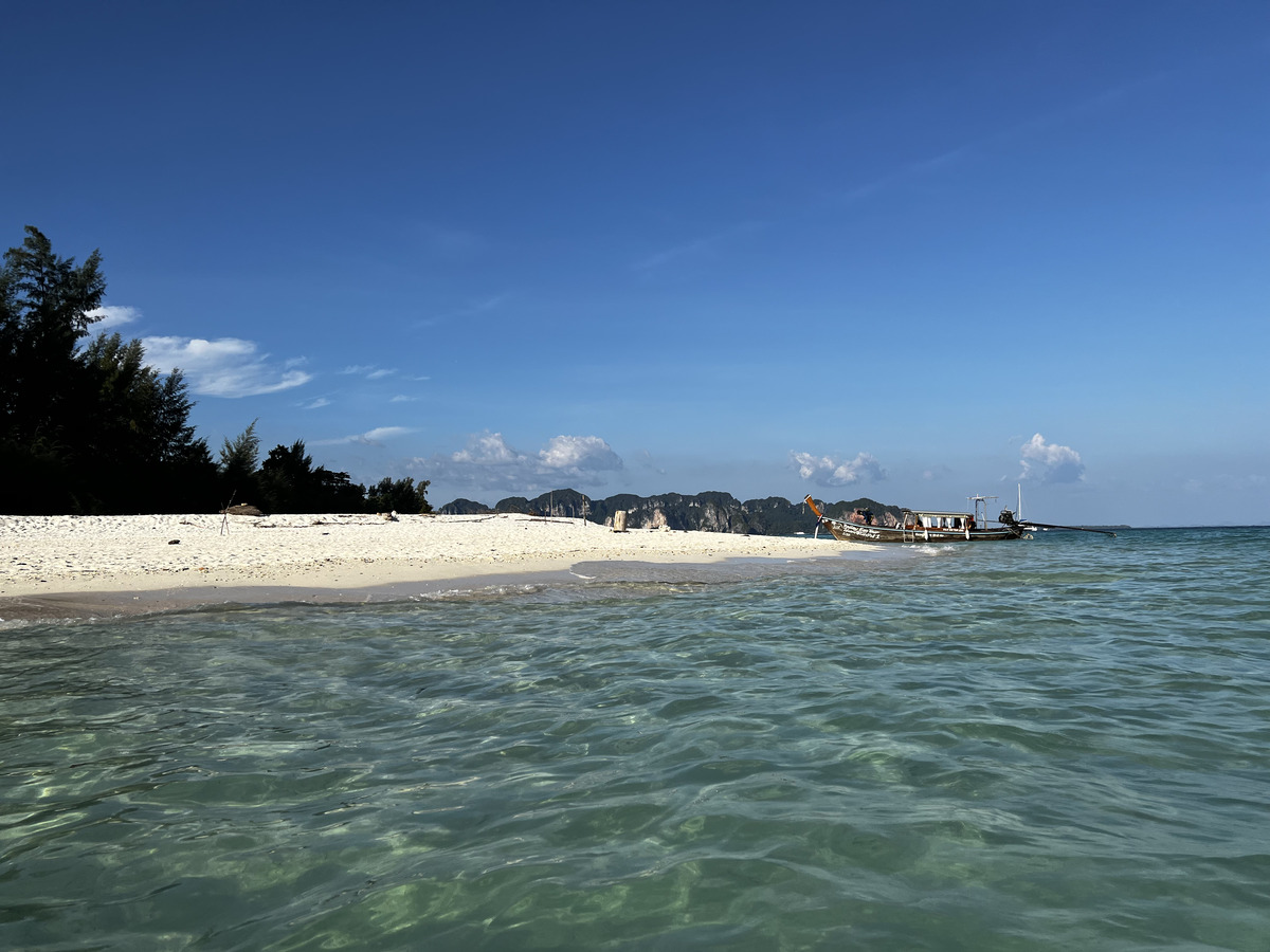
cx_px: 635
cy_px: 476
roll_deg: +1.3
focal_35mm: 26
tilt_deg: +6.1
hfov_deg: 67.3
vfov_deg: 53.1
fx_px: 954
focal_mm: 5.7
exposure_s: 1/6211
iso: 50
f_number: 1.5
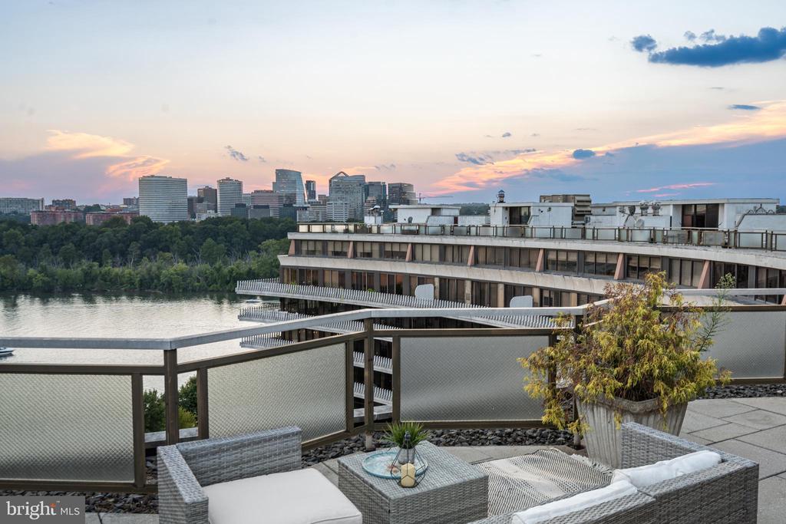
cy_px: 262
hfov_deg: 61.9
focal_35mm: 30
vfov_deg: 43.6
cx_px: 393
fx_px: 655
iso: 640
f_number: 8
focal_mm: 30
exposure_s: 1/13
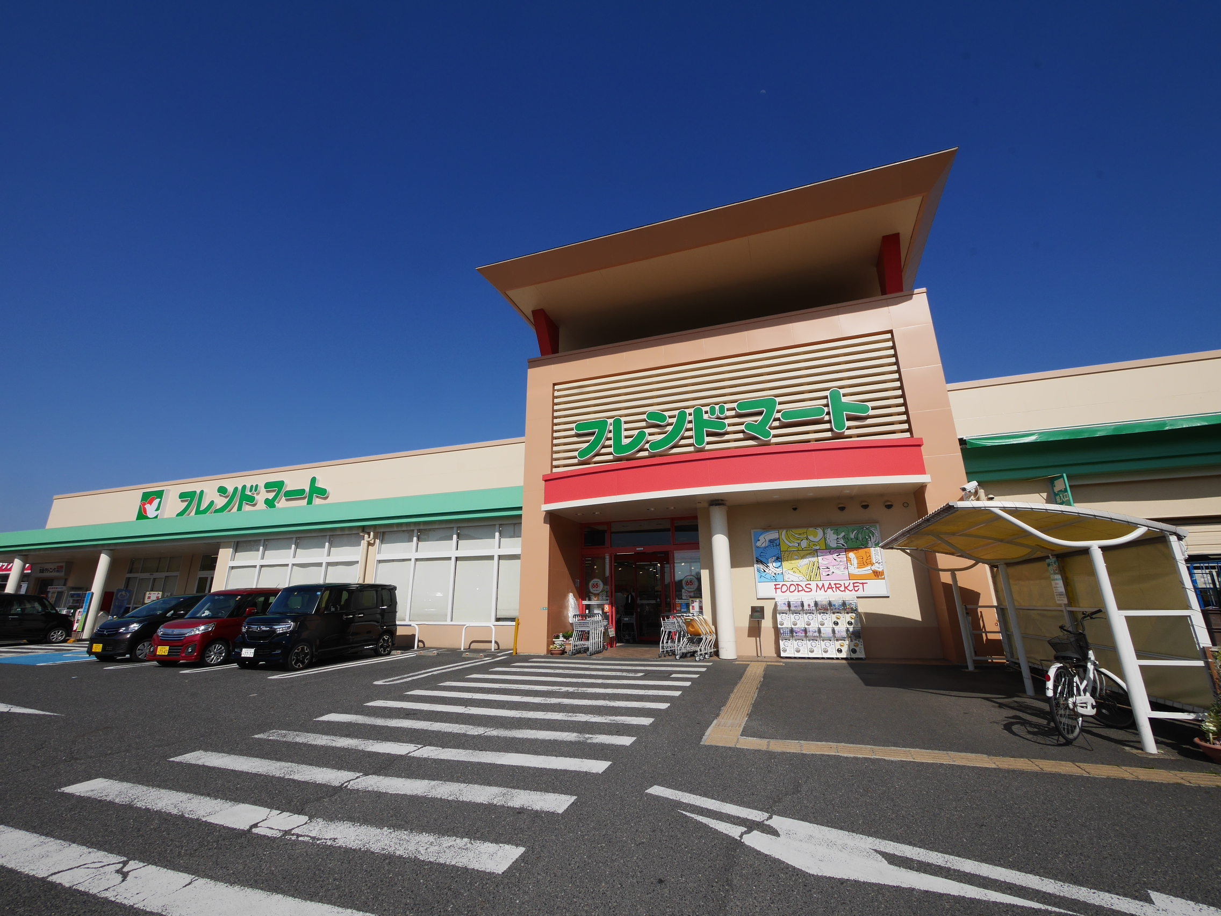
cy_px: 458
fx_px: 494
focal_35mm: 14
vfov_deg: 85.7
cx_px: 610
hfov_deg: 102.1
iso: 200
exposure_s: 1/640
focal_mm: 7
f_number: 10
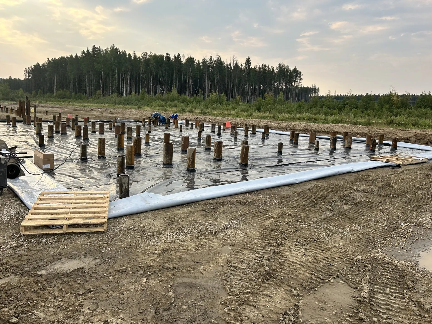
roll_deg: -0.9
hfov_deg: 63.4
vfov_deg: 49.7
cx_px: 200
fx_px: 349
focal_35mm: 28
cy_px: 150
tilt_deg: -7.0
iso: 50
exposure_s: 1/1280
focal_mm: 5.7
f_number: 1.5
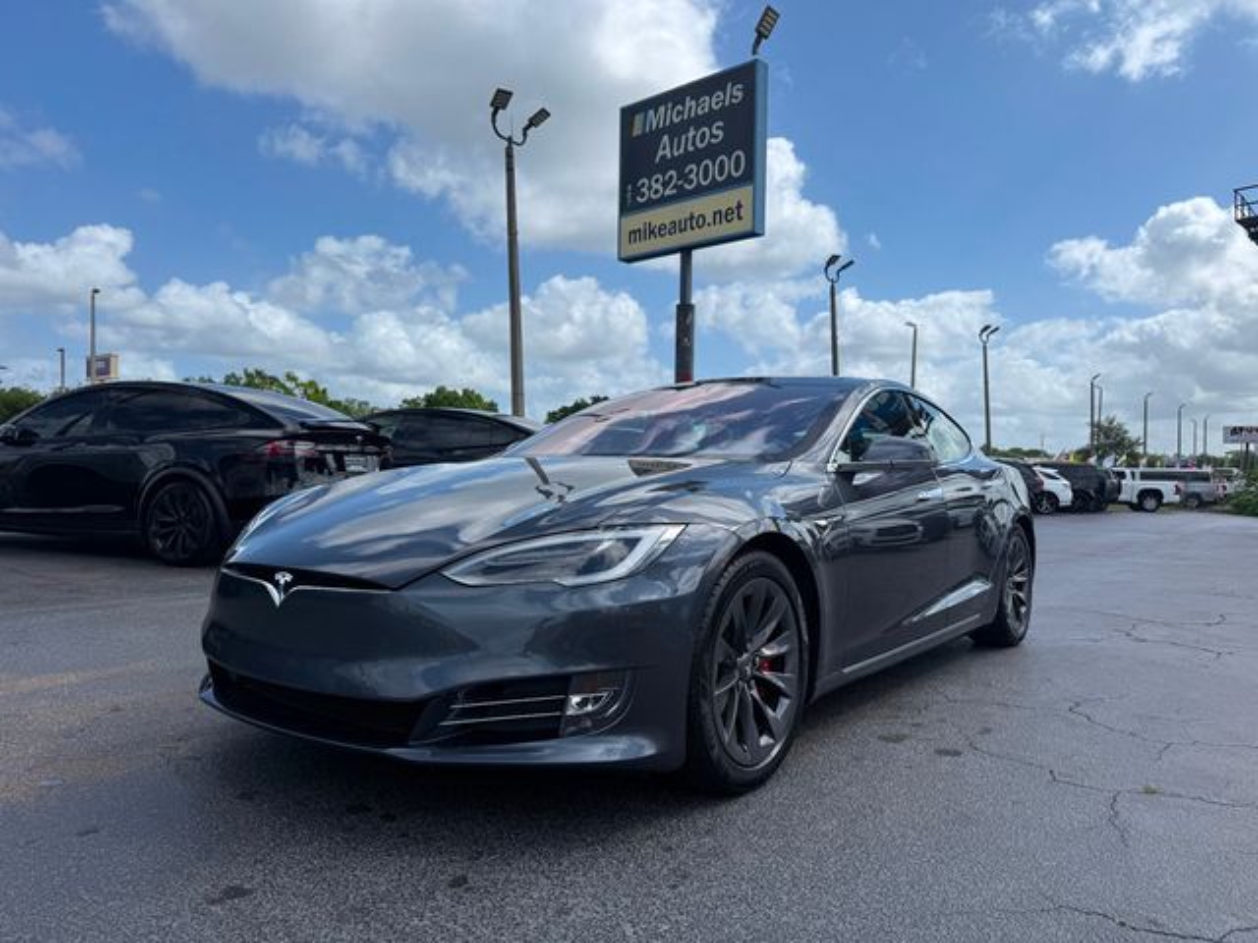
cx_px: 629
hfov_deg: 71.6
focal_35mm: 24
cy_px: 472
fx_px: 872
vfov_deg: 56.8
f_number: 1.78
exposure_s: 1/7353
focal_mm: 6.76
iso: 80
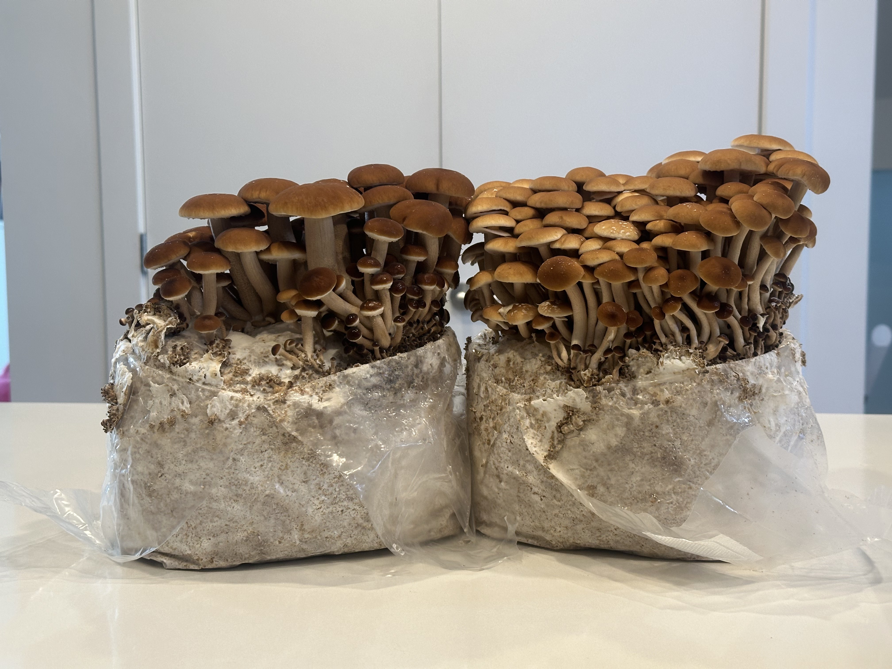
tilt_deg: -5.3
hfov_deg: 39.7
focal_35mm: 48
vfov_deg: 30.3
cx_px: 446
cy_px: 334
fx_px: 1237
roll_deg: +0.3
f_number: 1.78
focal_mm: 6.86
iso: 125
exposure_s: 1/60
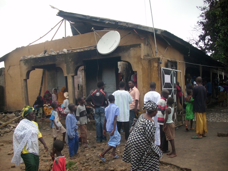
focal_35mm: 31
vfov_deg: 45.4
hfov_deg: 58.4
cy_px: 86
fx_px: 204
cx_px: 114
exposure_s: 1/438
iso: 50
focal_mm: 6.2
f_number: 2.8
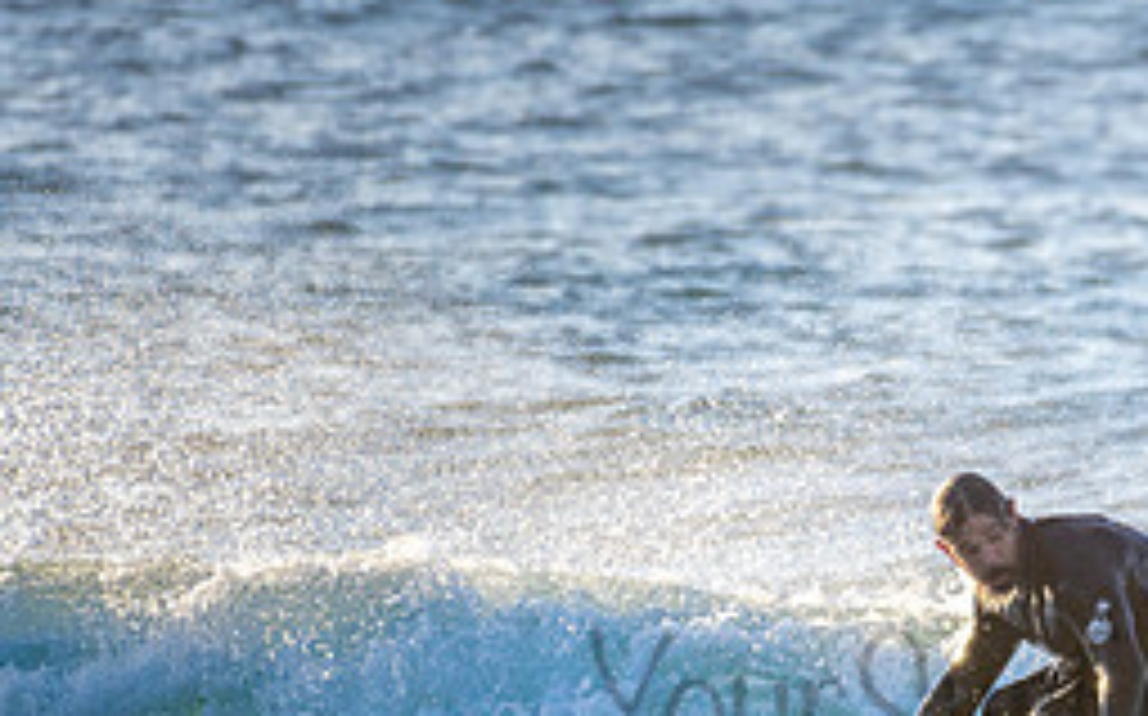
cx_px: 1053
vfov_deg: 0.8
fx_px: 54372
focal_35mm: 1739
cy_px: 660
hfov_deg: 1.2
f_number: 5.6
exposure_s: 1/1250
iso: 320
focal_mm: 500
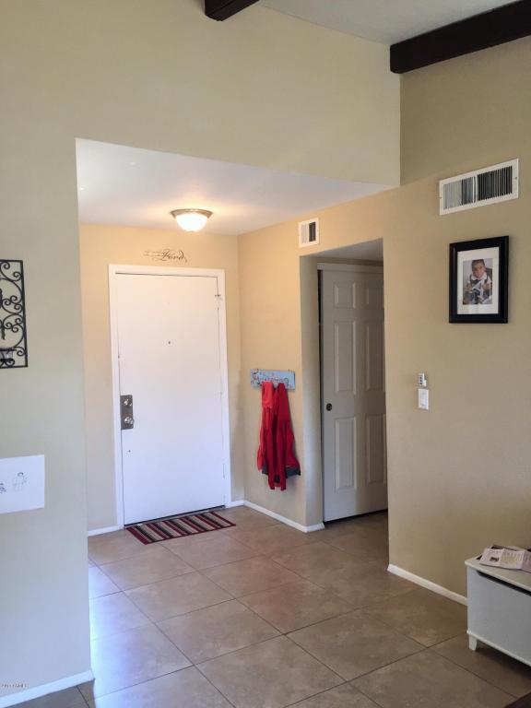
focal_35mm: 29
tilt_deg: -1.2
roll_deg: +1.1
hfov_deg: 48.2
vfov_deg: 61.7
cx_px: 266
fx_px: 593
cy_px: 354
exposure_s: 1/30
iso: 100
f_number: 2.2
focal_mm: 4.15
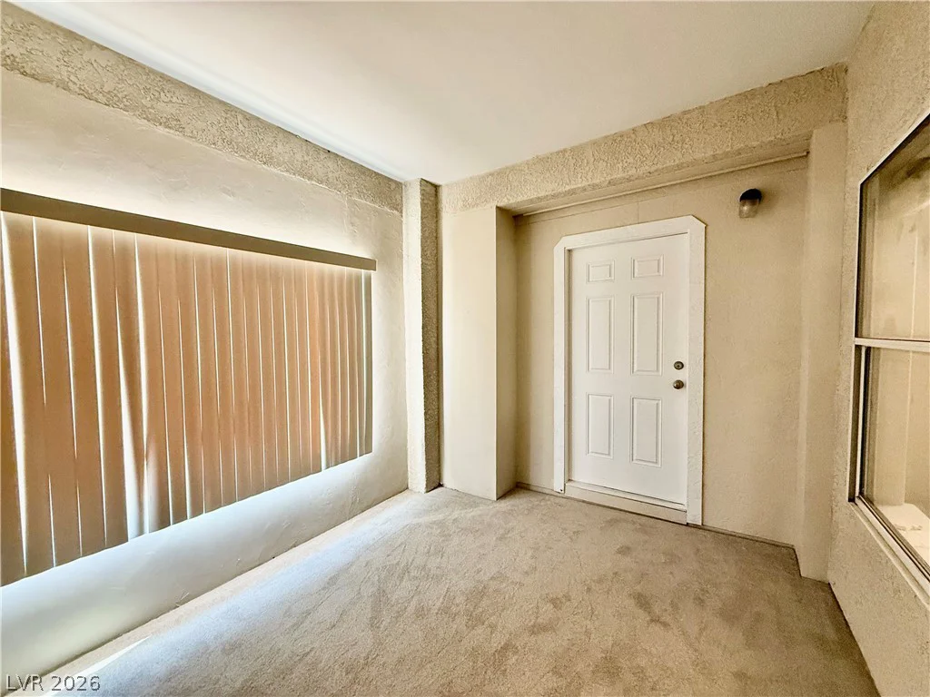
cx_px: 465
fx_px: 376
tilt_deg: -2.0
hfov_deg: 102.1
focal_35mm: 14
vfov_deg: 85.7
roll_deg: +0.7
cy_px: 348
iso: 500
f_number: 2.2
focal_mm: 2.22
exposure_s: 1/60
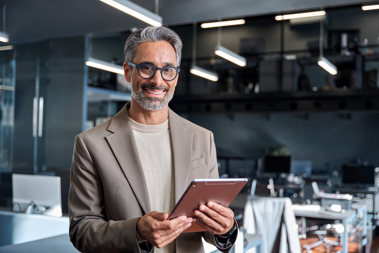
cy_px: 126
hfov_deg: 44.2
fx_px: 466
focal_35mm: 44
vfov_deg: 30.3
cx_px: 190
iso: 500
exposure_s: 1/320
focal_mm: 44.3
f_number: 2.8
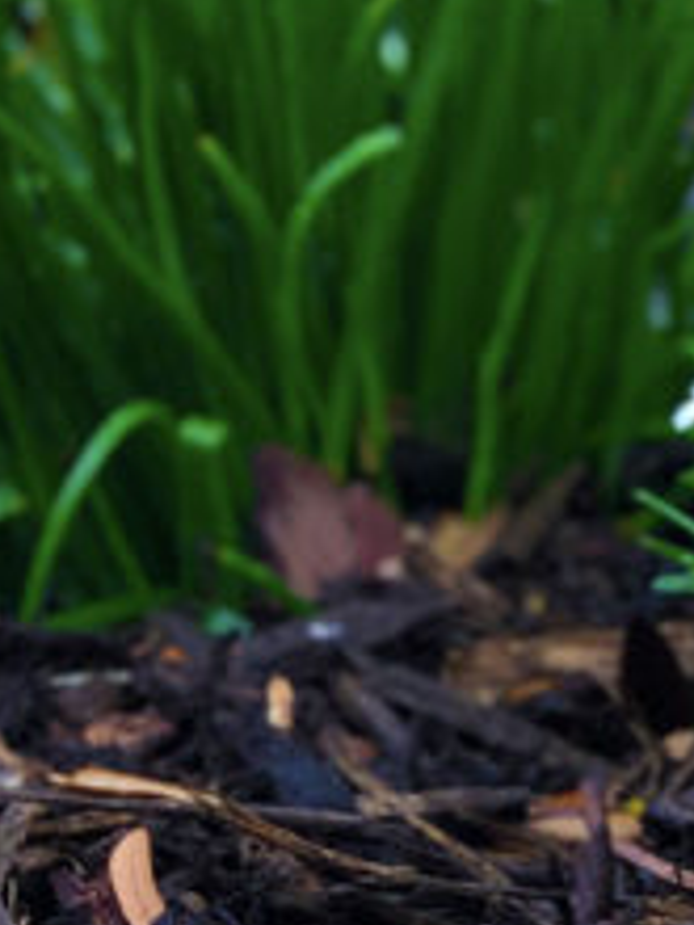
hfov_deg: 6.1
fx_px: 6469
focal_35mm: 242
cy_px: 320
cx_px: 967
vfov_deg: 8.2
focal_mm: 6
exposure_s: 1/60
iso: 32
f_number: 2.4
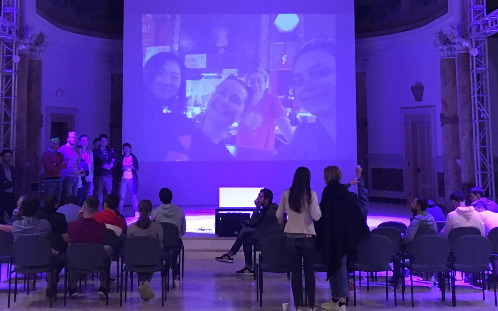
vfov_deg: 20.5
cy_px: 26
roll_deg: +1.9
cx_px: 232
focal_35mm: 62
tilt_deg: +7.3
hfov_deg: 33.0
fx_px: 841
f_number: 2.2
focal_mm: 4.15
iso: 250
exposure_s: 1/15
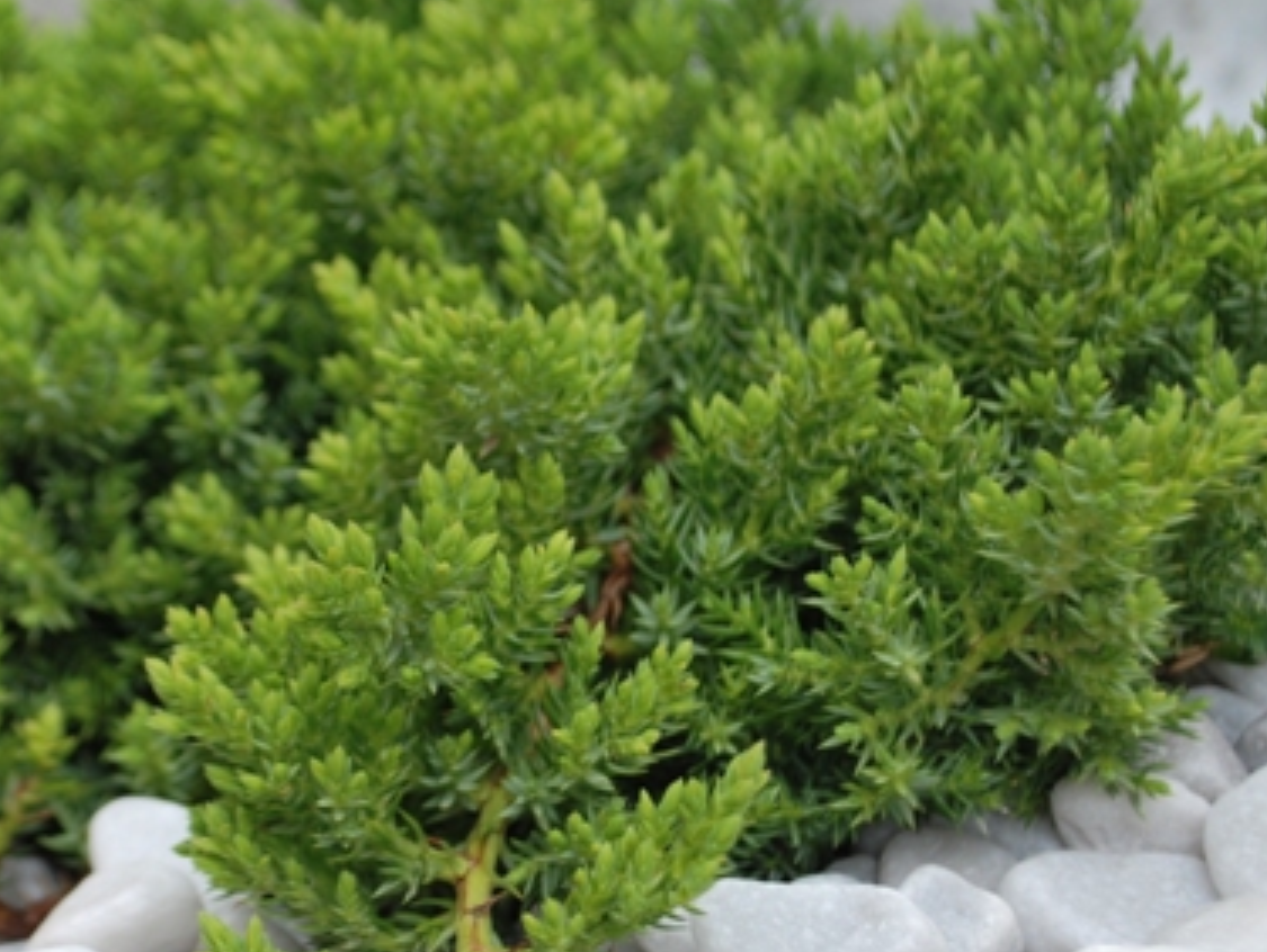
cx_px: 439
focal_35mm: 101
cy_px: 530
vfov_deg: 14.7
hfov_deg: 19.4
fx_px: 3699
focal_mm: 35
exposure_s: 1/200
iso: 200
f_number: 5.3
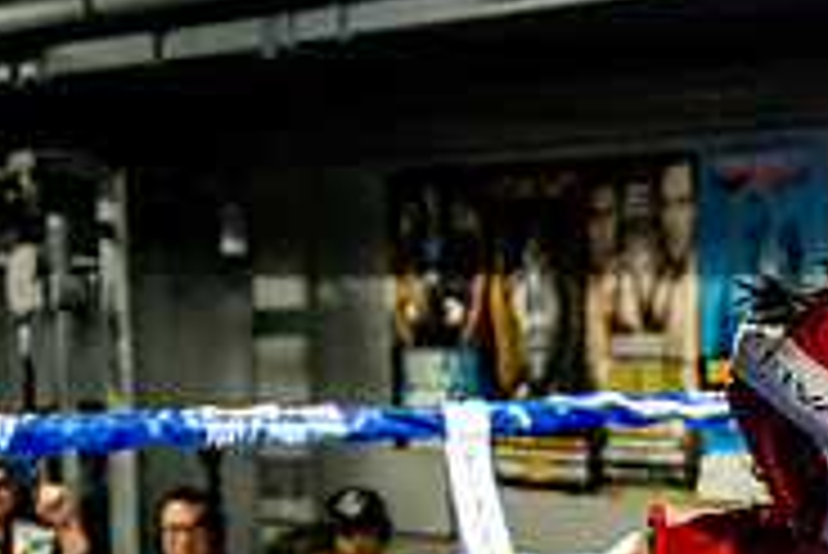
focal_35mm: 164
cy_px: 822
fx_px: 3775
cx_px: 981
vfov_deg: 8.2
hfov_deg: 12.2
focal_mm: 35
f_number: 2.8
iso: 5000
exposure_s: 1/800
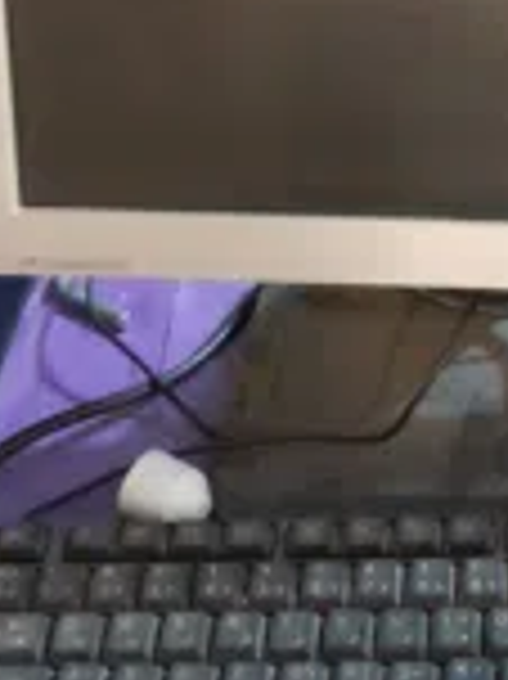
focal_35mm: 69
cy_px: 131
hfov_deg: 20.6
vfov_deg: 27.6
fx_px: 1352
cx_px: 512
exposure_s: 1/10
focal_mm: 3.98
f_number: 1.8
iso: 800
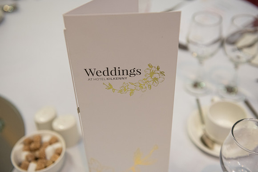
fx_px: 315
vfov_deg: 30.5
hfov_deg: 44.5
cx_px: 129
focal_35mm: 44
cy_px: 86
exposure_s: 1/160
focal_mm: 44
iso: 1250
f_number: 3.5
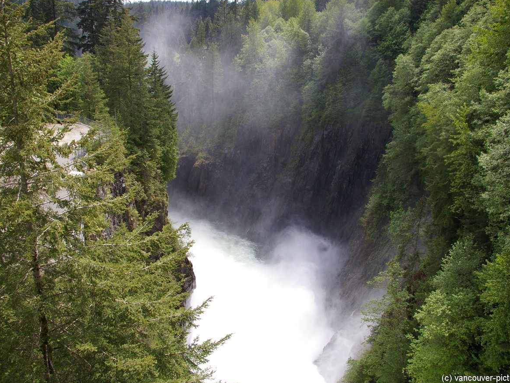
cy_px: 192
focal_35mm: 30
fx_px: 442
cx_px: 251
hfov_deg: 60.0
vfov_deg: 46.8
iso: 200
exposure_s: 1/250
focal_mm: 18
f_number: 6.7
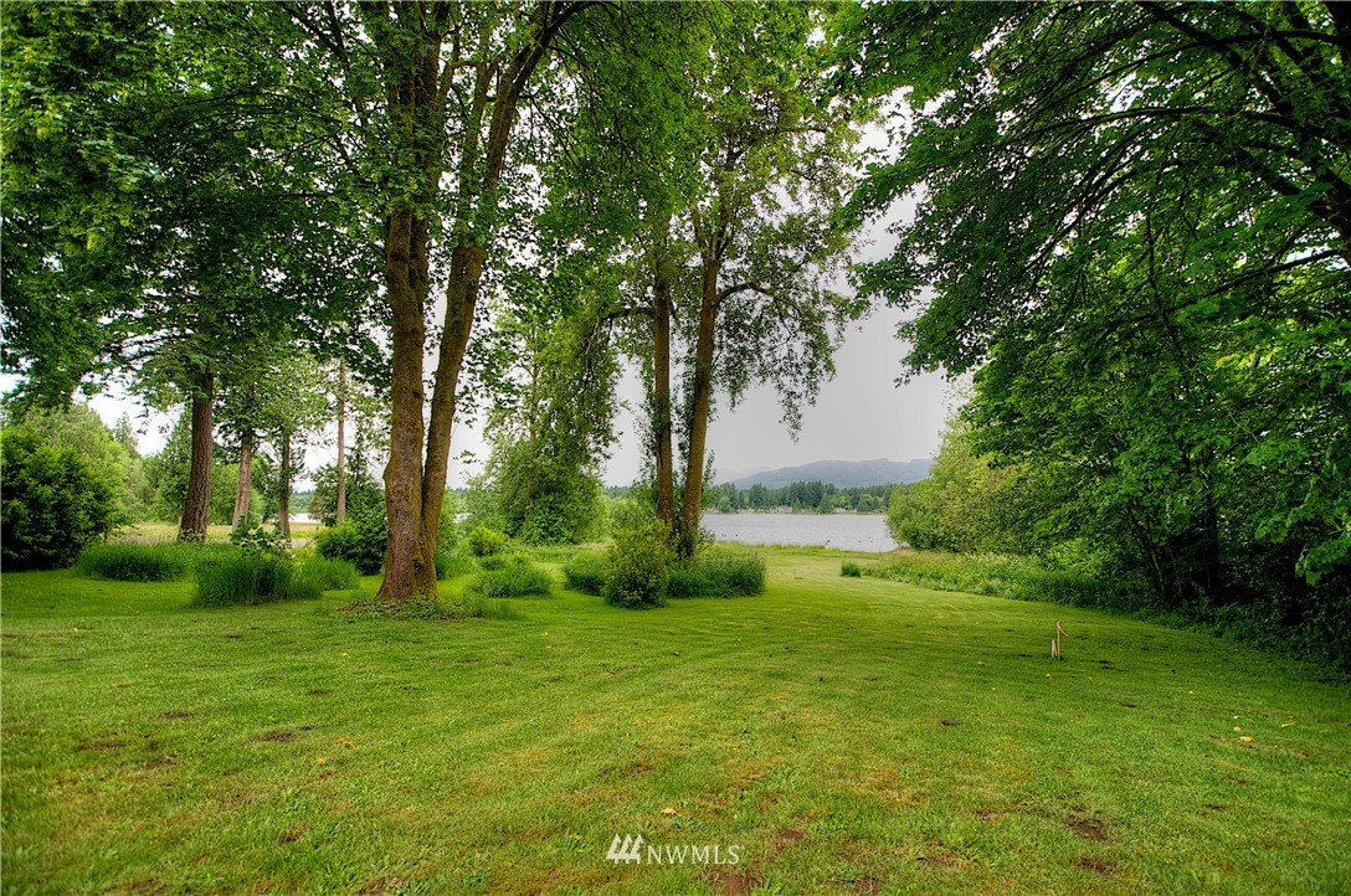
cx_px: 676
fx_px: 562
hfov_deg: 100.5
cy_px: 448
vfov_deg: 77.1
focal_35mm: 15
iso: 100
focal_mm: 10
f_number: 3.5
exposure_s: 1/320
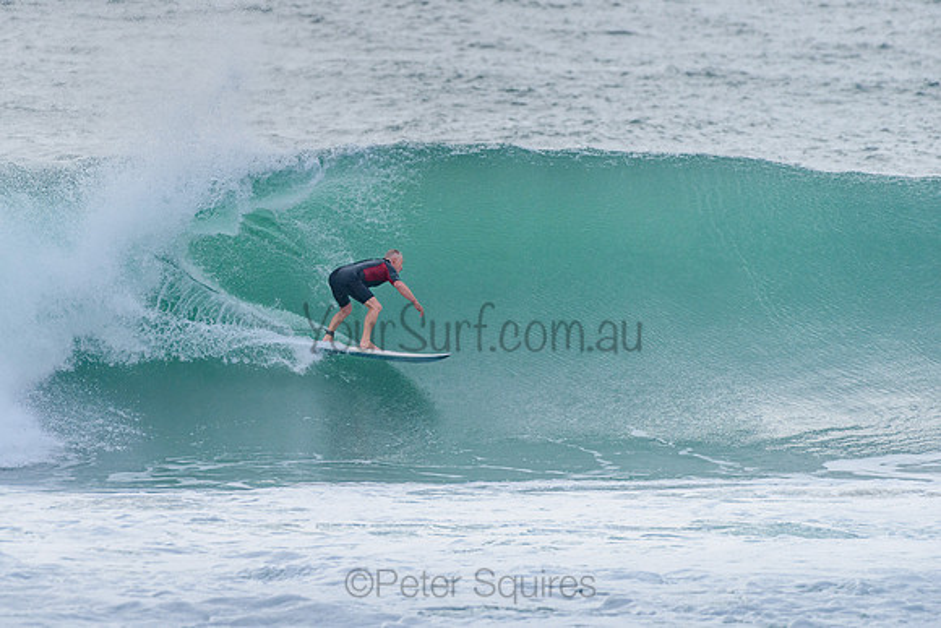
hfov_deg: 3.4
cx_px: 365
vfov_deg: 2.2
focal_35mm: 612
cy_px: 321
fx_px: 16007
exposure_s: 1/2000
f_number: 5.6
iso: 450
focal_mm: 500
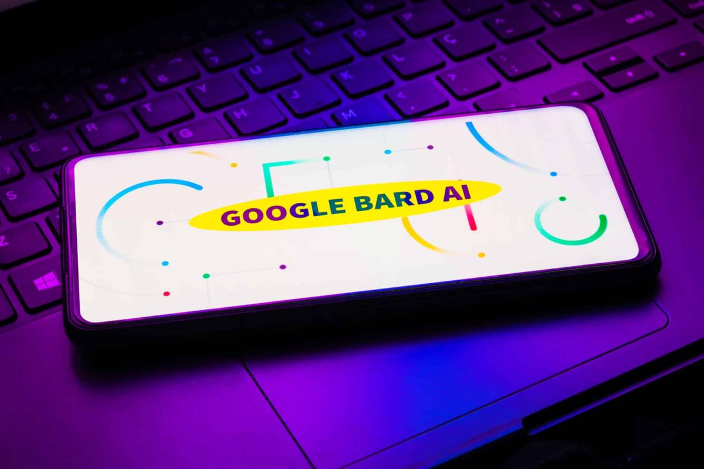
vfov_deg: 18.2
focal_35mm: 75
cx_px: 352
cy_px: 234
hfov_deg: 27.0
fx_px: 1467
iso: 100
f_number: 8
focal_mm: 50
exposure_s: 1
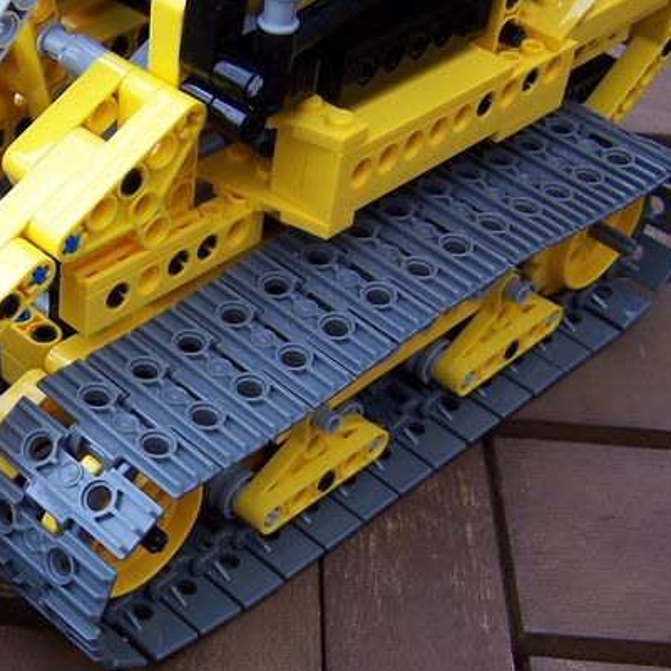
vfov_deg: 25.6
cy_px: 418
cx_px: 50
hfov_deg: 24.9
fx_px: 1469
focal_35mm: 67
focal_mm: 6.3
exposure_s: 1/350
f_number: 2.8
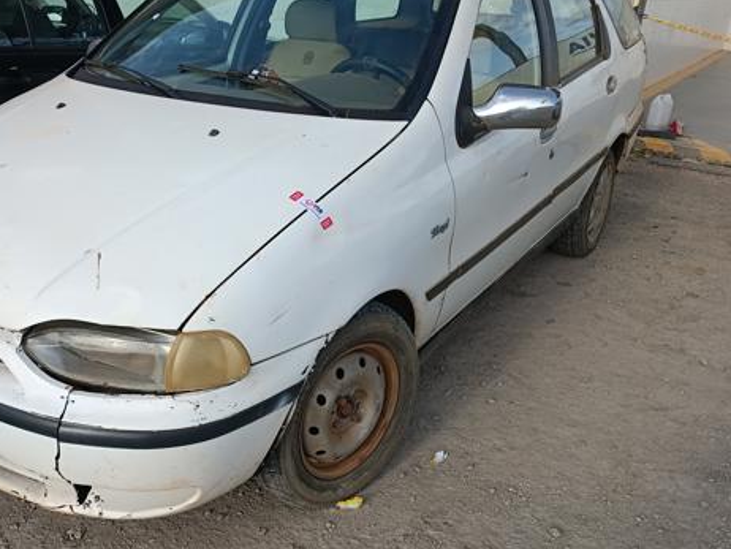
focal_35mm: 36
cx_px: 253
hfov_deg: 50.5
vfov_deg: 39.7
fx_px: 761
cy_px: 299
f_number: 1.8
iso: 151
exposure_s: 1/929
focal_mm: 4.81
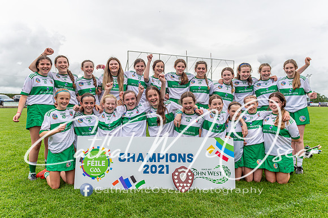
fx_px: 263
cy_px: 104
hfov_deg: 63.9
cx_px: 163
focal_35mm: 29
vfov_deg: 45.0
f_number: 2.8
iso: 100
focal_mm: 24
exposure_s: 1/640
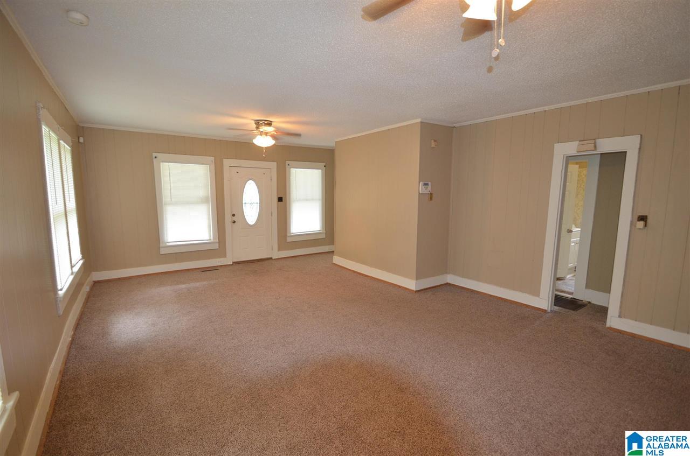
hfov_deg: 100.5
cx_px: 345
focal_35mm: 15
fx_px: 287
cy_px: 228
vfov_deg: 77.0
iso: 900
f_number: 3.5
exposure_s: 1/60
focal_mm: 10
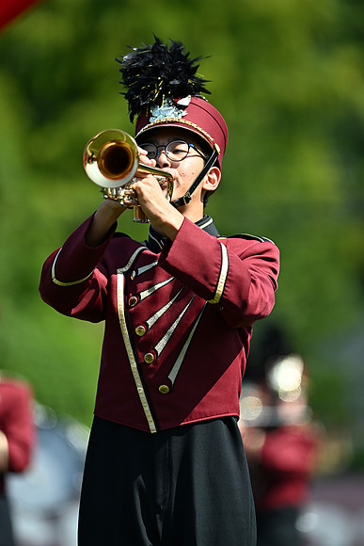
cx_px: 182
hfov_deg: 4.6
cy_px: 273
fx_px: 4547
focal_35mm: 300
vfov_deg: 6.9
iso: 220
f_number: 2.8
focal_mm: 300
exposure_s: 1/2500
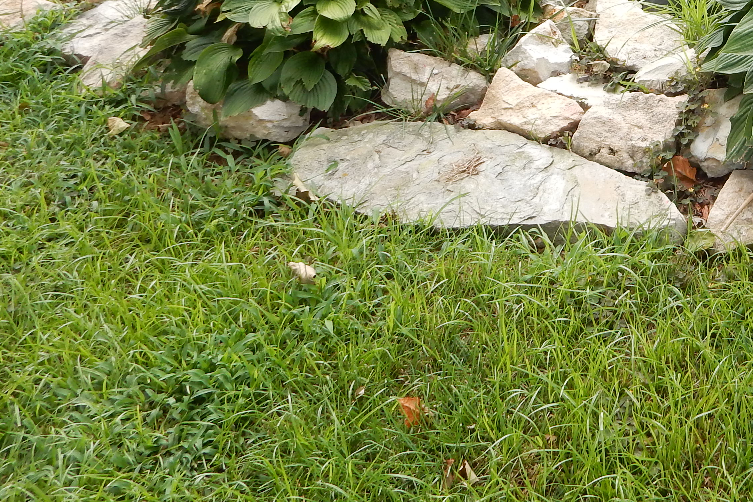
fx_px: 1108
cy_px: -56
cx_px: 760
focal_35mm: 53
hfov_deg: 34.1
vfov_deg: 23.8
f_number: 3.7
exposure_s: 1/200
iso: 125
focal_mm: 4.5
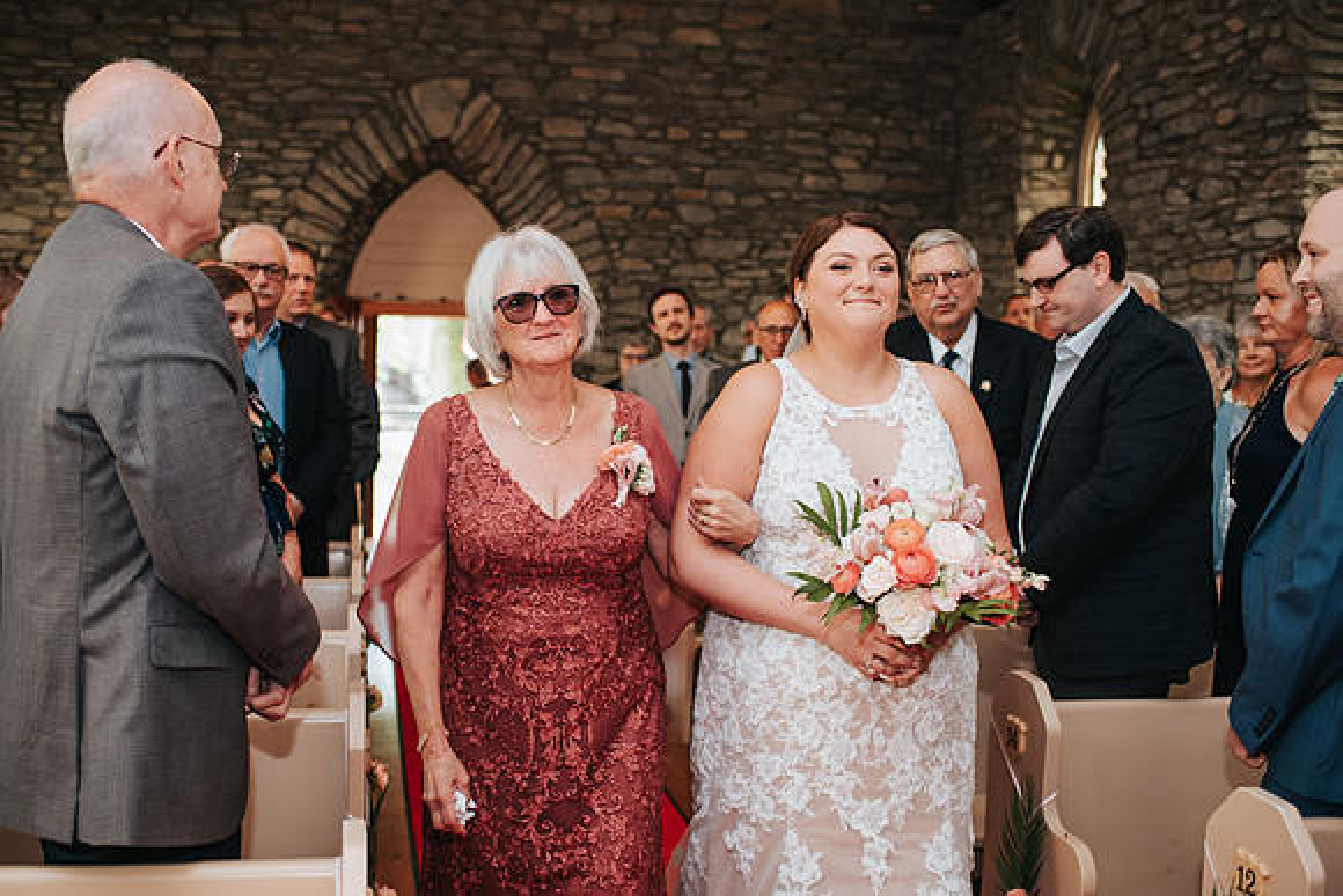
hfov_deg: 50.7
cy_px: 448
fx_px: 1417
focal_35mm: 38
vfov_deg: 35.1
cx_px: 626
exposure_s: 1/200
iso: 1000
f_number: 2.8
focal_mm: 35
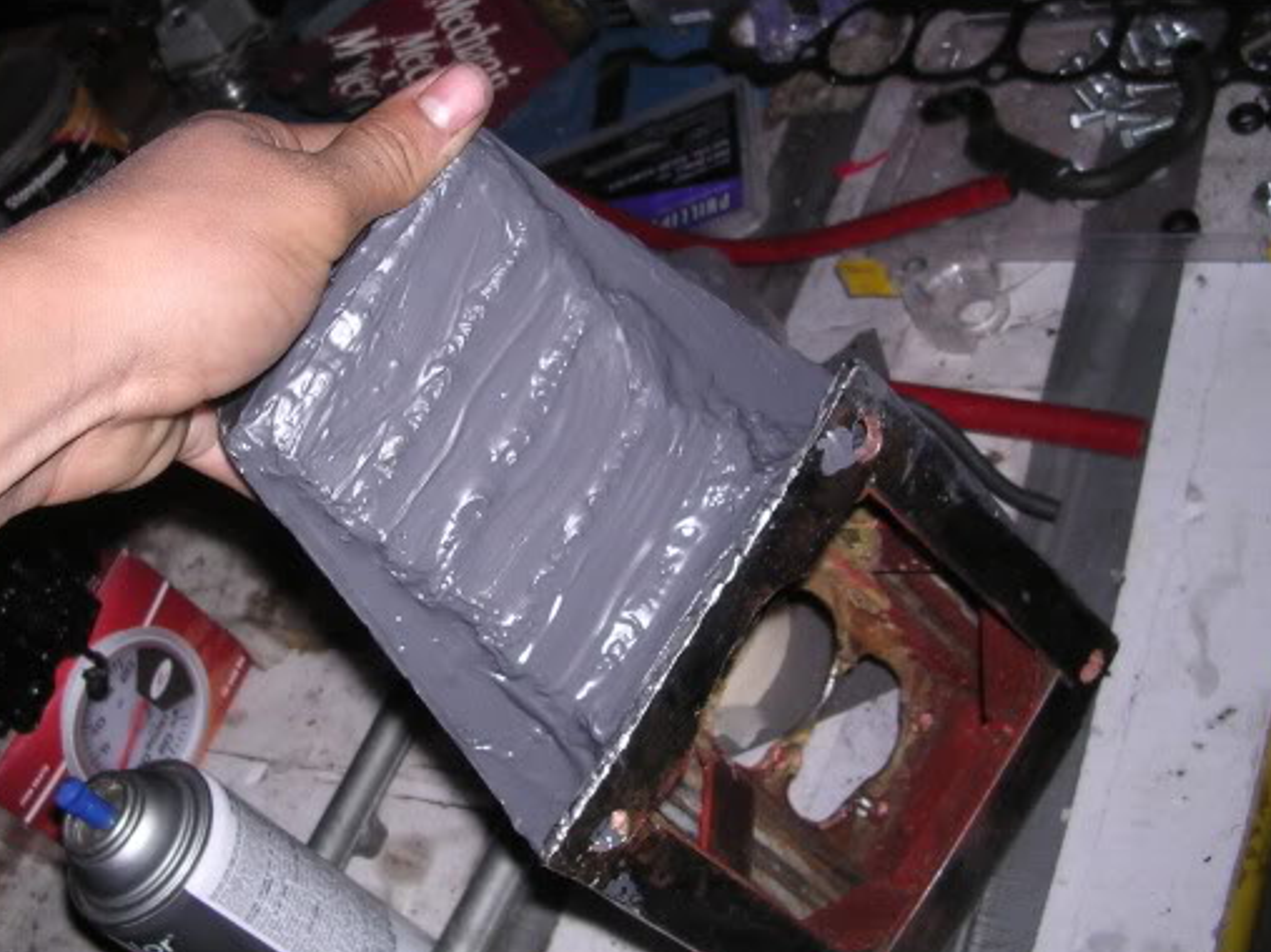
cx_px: 529
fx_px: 1762
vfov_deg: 30.2
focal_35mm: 48
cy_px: 388
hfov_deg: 39.5
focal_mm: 5.8
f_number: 2.8
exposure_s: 1/60.1
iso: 100
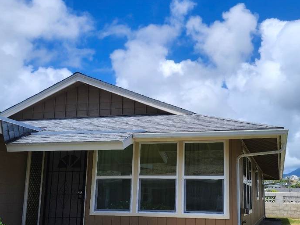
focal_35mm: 43
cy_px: 136
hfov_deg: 43.6
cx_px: 181
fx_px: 372
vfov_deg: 33.5
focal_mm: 5.54
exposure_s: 1/2000
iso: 25
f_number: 1.8
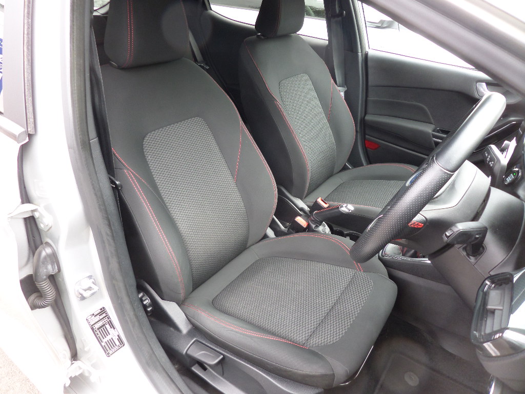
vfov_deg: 56.8
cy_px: 197
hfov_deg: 71.6
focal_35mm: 24
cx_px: 262
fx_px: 364
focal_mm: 4.3
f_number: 3.1
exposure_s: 1/30
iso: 100
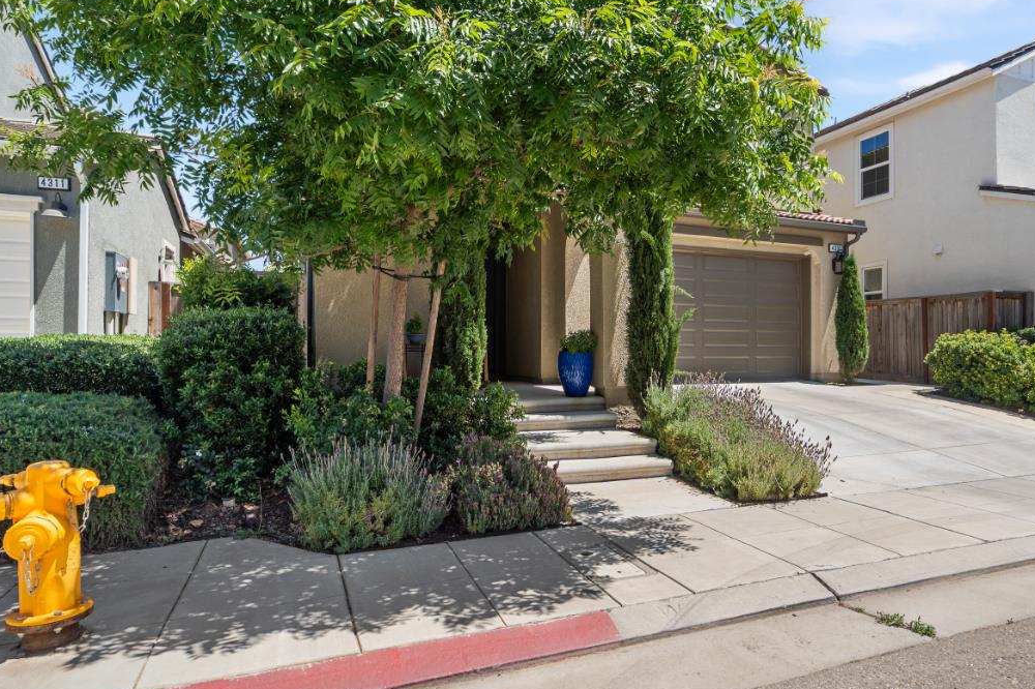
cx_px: 591
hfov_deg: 80.7
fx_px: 604
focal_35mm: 21
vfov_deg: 59.4
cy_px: 319
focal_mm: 14
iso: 100
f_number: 7.1
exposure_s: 1/250
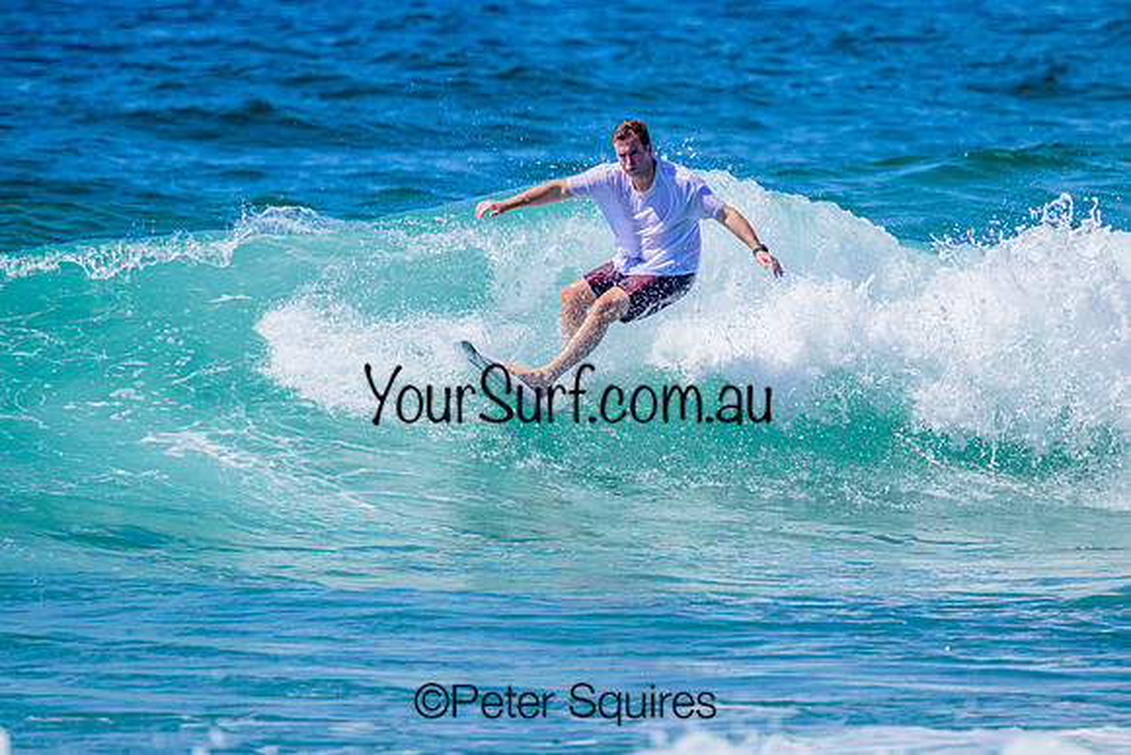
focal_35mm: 800
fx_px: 25138
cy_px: 378
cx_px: 566
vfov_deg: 1.7
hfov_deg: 2.6
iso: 720
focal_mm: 800
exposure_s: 1/2000
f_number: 11
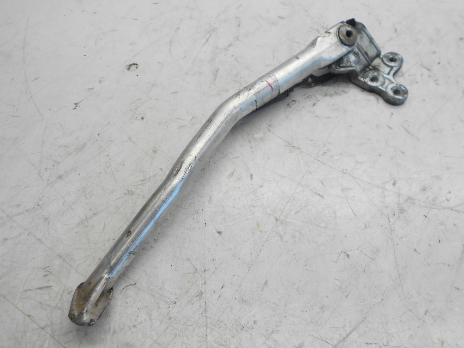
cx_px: 232
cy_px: 174
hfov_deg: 60.0
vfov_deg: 46.8
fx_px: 402
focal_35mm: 30
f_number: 3.4
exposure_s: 1/60
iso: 80
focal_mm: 5.1
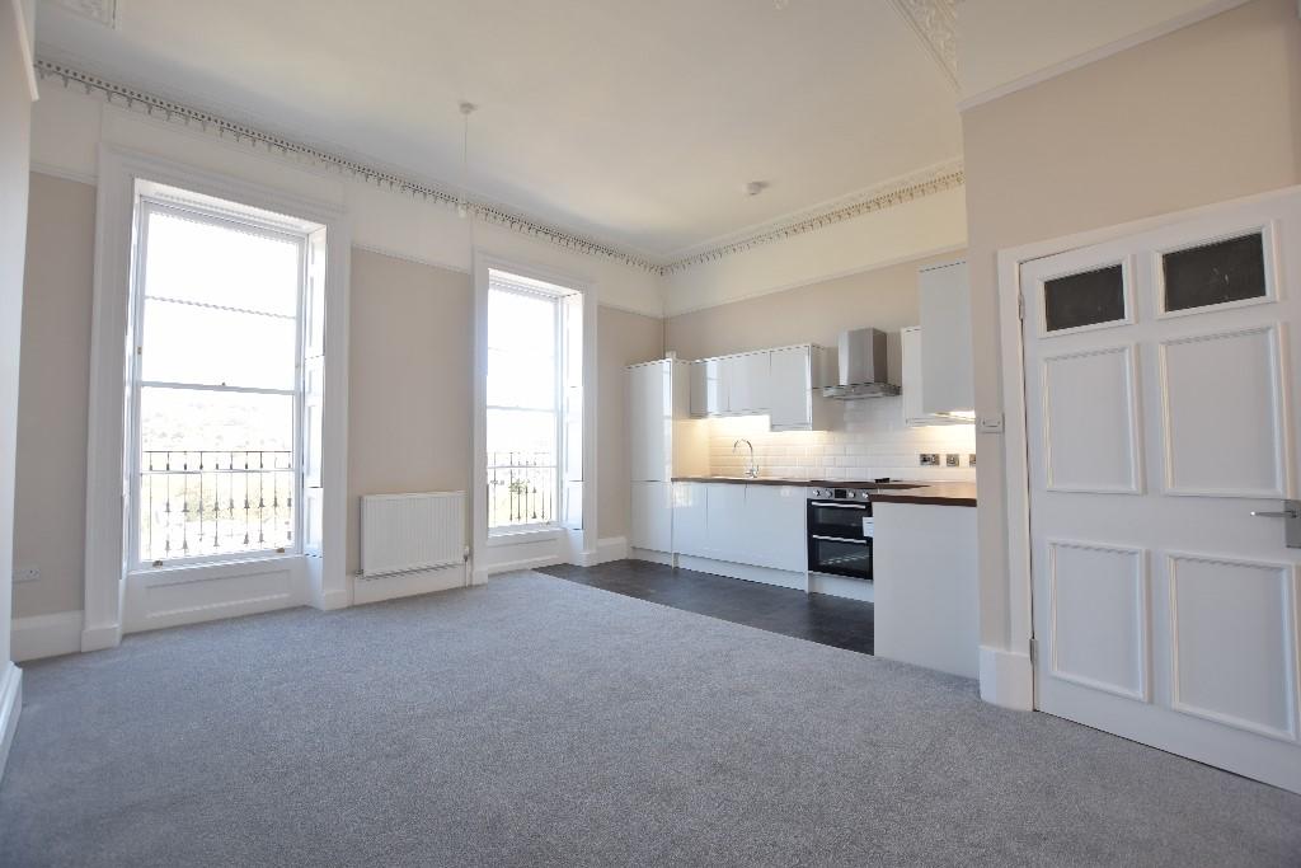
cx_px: 650
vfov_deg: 77.3
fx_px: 542
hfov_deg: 100.4
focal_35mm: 15
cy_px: 434
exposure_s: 1/30
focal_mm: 10
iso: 100
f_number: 4.5
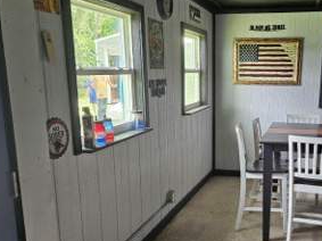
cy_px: 143
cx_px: 223
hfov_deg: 46.9
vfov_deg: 36.7
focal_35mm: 39
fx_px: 363
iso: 160
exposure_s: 1/120
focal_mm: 5.4
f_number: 1.8
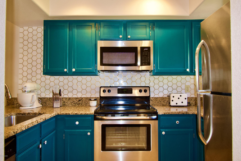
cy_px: 80
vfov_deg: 50.4
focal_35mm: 26
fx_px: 171
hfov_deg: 70.4
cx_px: 120
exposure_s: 1/60
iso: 1250
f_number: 5.3
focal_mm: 17
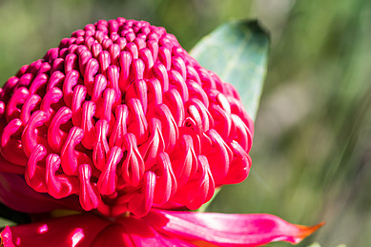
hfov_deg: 8.8
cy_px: 178
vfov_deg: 5.8
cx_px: 109
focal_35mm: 235
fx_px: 2421
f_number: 8
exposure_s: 1/100
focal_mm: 105
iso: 64
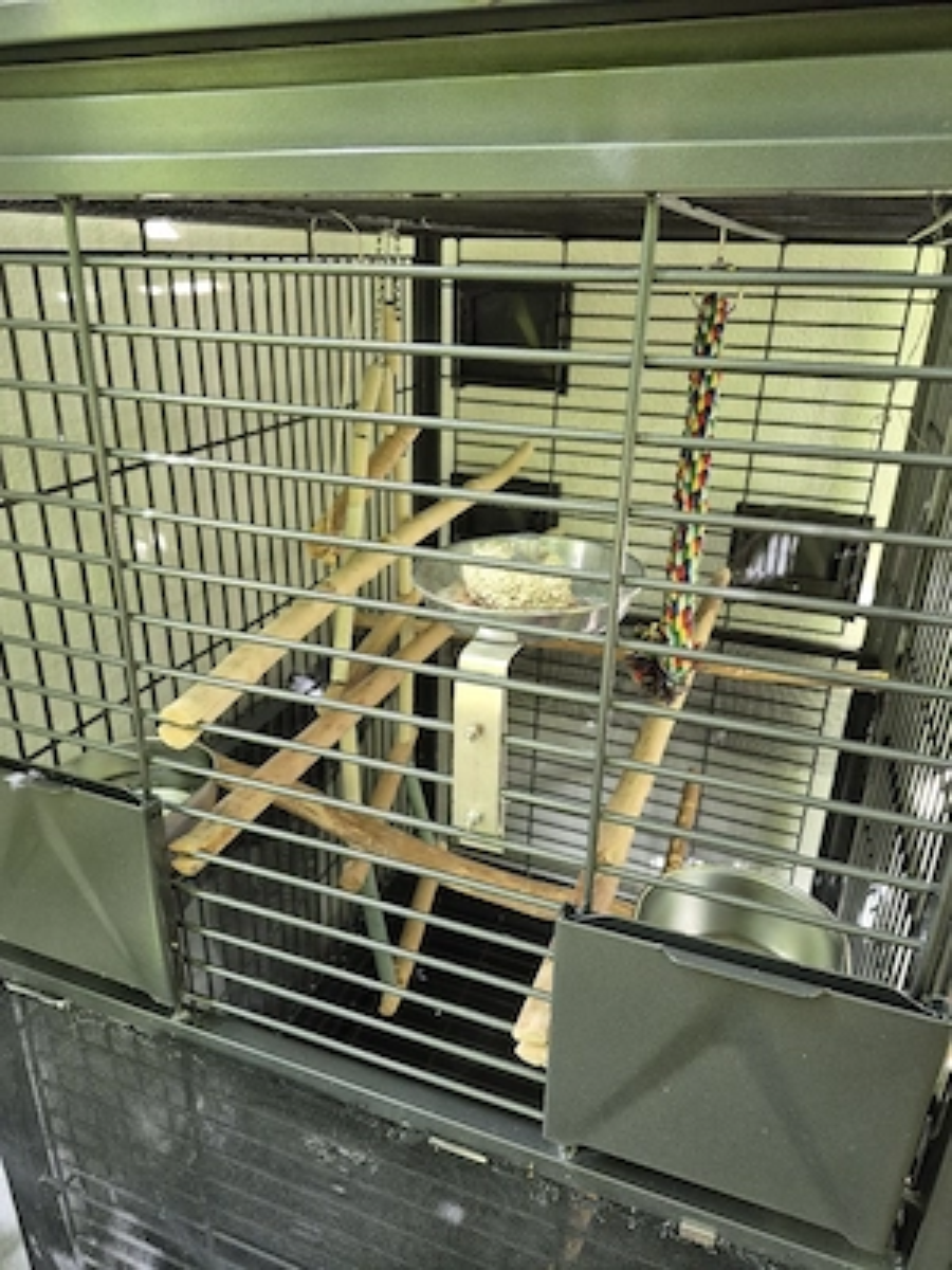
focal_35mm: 23
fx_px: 843
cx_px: 476
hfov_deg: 58.9
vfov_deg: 73.9
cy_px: 635
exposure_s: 1/100
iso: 400
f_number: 1.8
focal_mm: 5.4
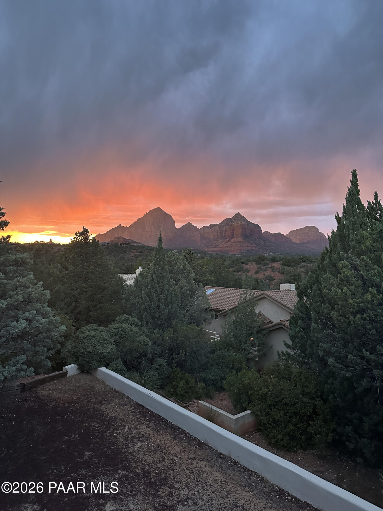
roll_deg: -0.5
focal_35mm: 24
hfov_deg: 56.8
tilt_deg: +1.8
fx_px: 354
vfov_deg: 71.6
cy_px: 256
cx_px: 192
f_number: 1.78
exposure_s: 1/60
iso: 500
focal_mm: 6.86
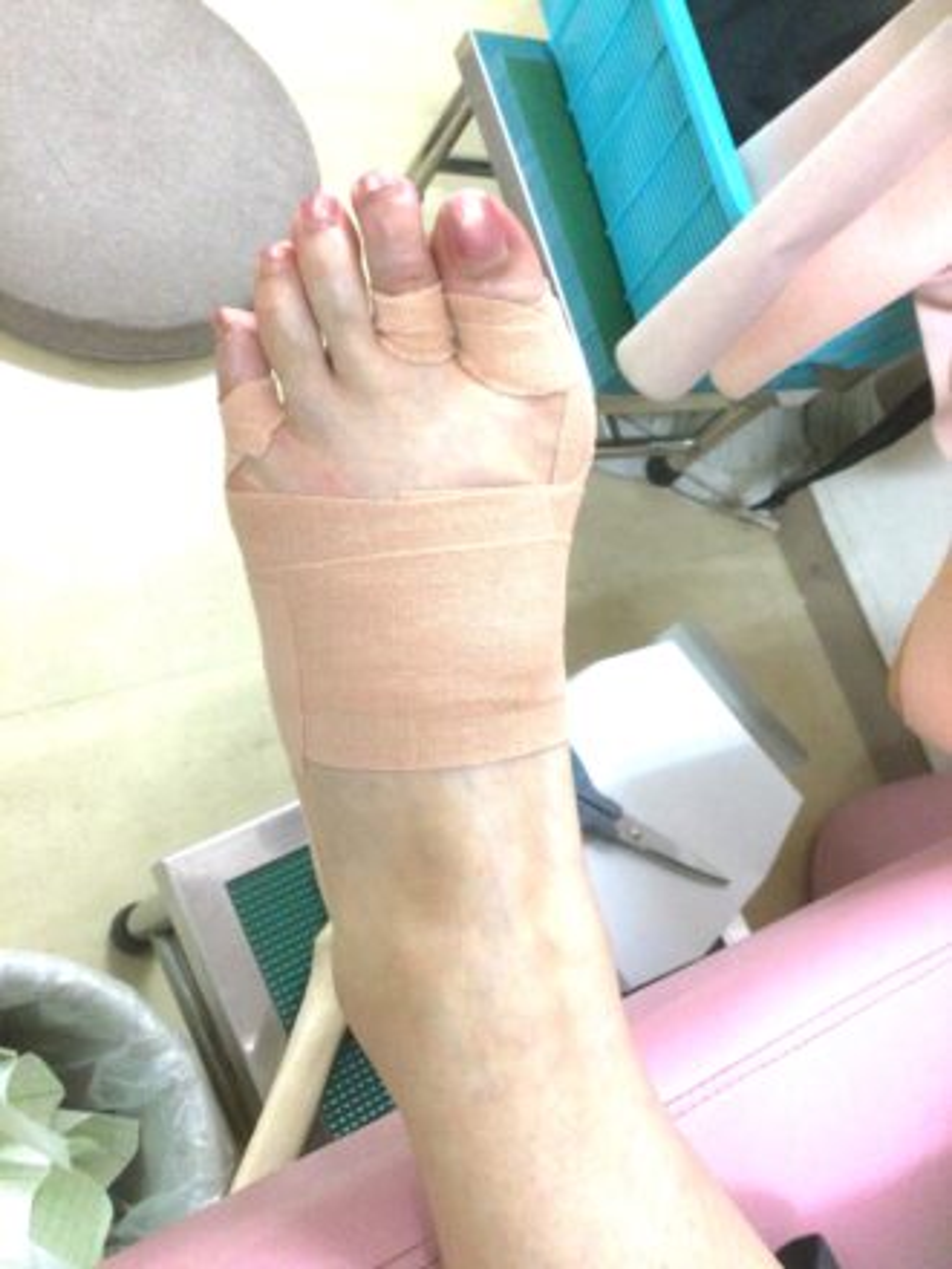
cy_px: 634
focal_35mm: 31
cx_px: 476
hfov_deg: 45.4
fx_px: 1137
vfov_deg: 58.4
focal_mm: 3.3
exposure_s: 1/30
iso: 160
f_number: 2.4
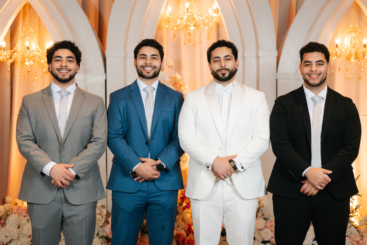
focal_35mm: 77
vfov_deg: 17.7
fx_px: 784
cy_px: 122
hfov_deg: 26.4
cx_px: 184
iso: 400
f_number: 2.8
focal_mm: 76
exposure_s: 1/200
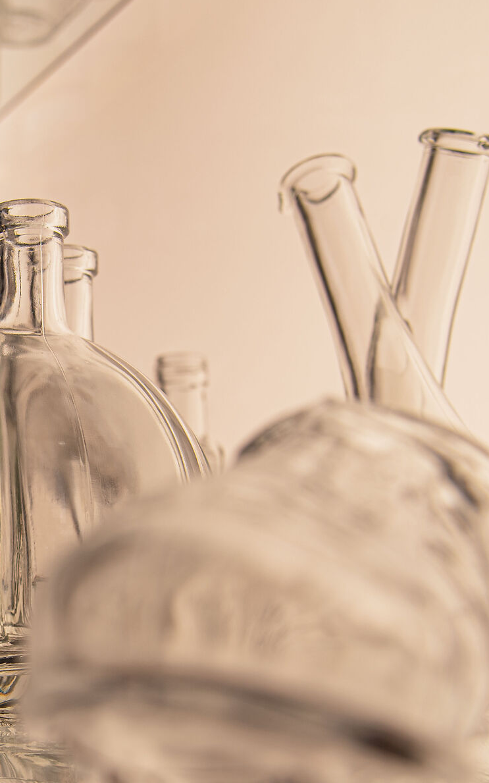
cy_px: 520
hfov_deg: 17.8
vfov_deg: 29.2
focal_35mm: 70
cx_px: -89
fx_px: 1493
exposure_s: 1/20
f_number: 5
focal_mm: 34
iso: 100
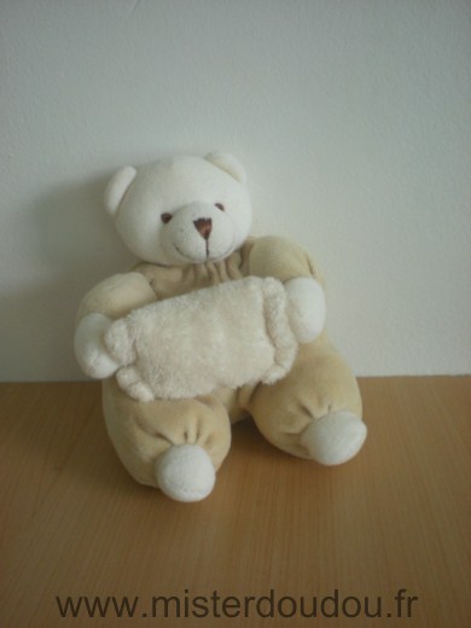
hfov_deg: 37.7
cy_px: 314
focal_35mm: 38
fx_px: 689
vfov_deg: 49.0
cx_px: 236
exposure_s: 1/12.6
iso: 200
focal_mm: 6.3
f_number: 3.1
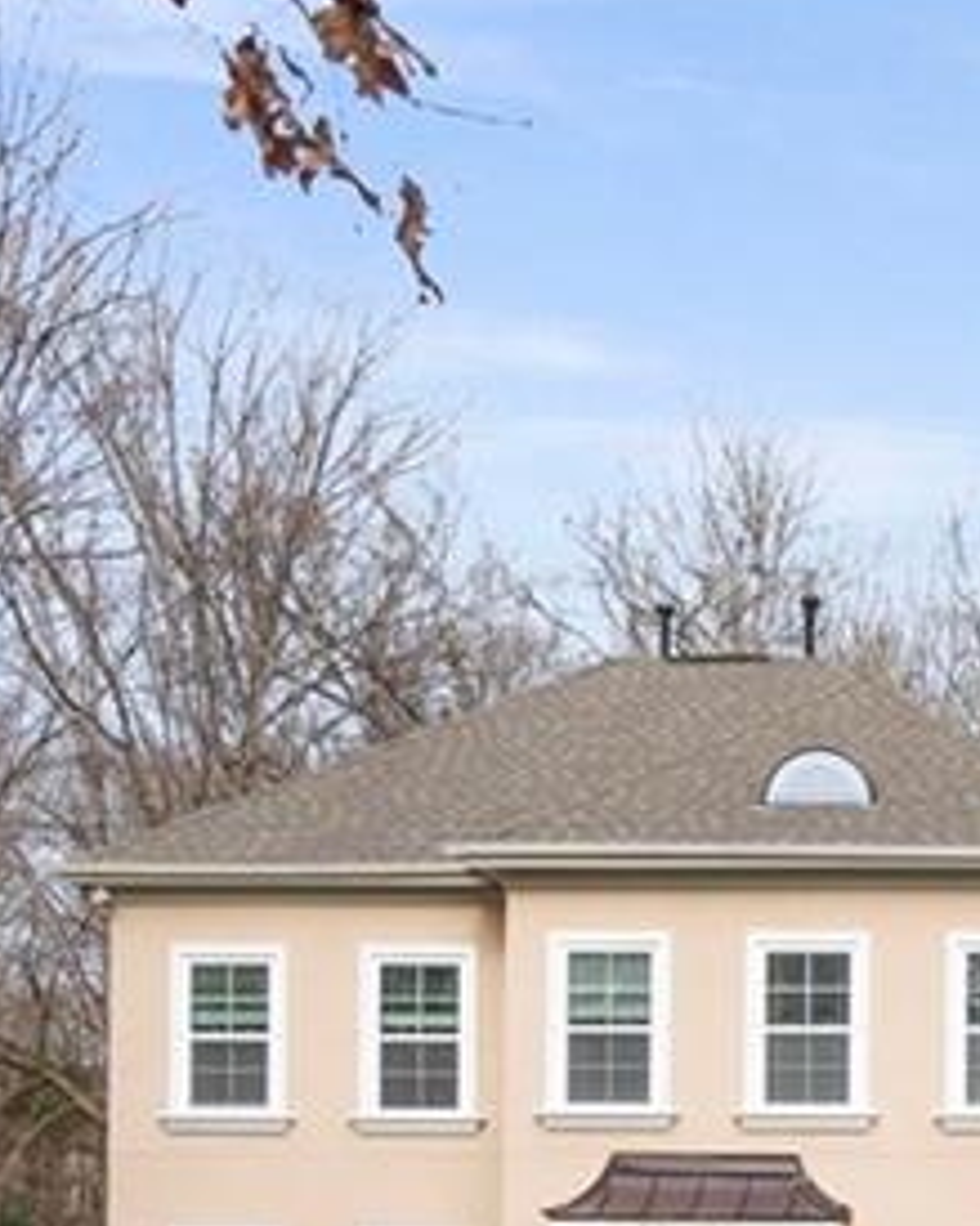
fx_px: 2031
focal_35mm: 56
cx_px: 1177
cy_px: 1188
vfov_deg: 31.4
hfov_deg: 24.5
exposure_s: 1/125
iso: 100
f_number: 8
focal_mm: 16
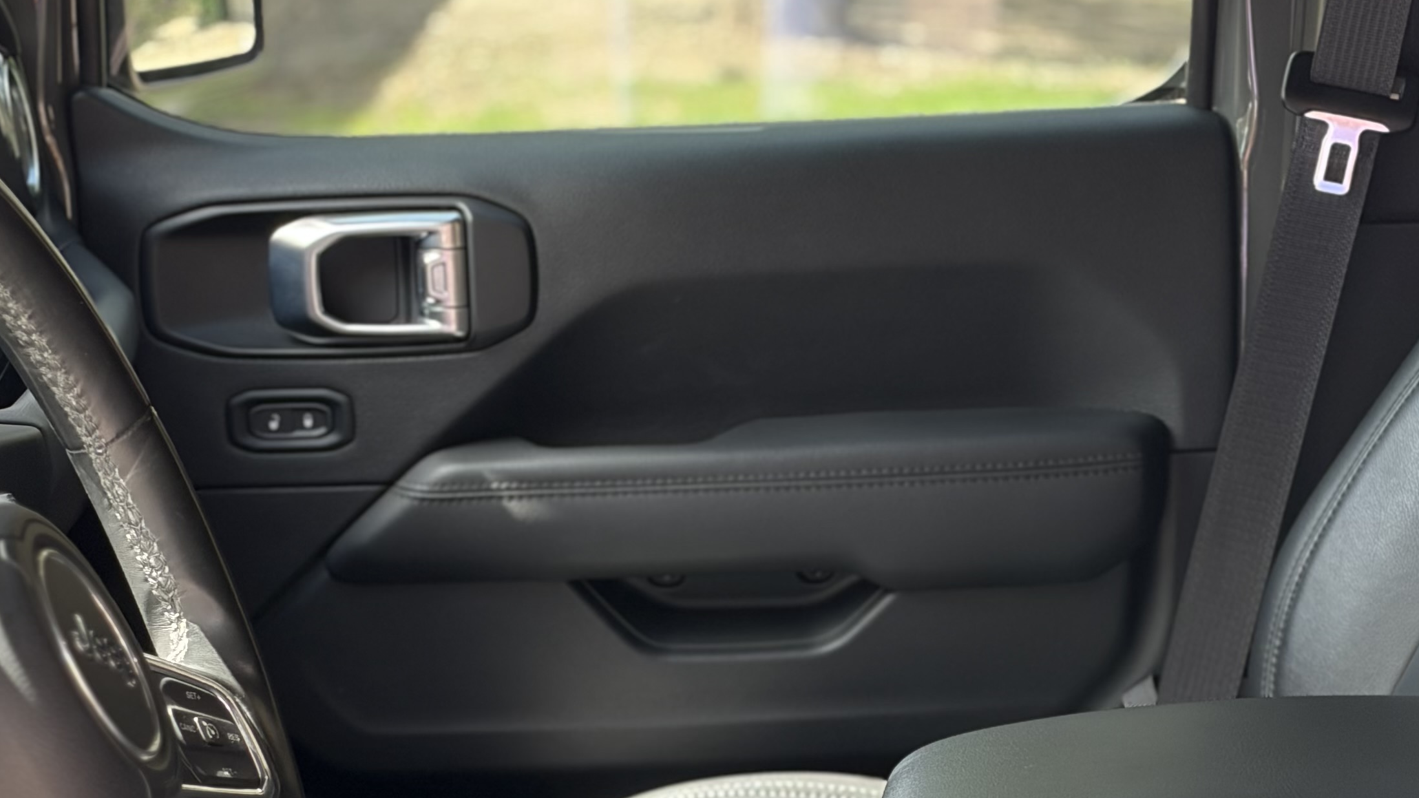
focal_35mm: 104
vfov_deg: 11.6
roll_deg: +0.8
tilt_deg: -12.3
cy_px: 582
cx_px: 744
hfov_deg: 20.6
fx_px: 3913
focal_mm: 5.96
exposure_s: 1/124
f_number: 1.6
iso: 50
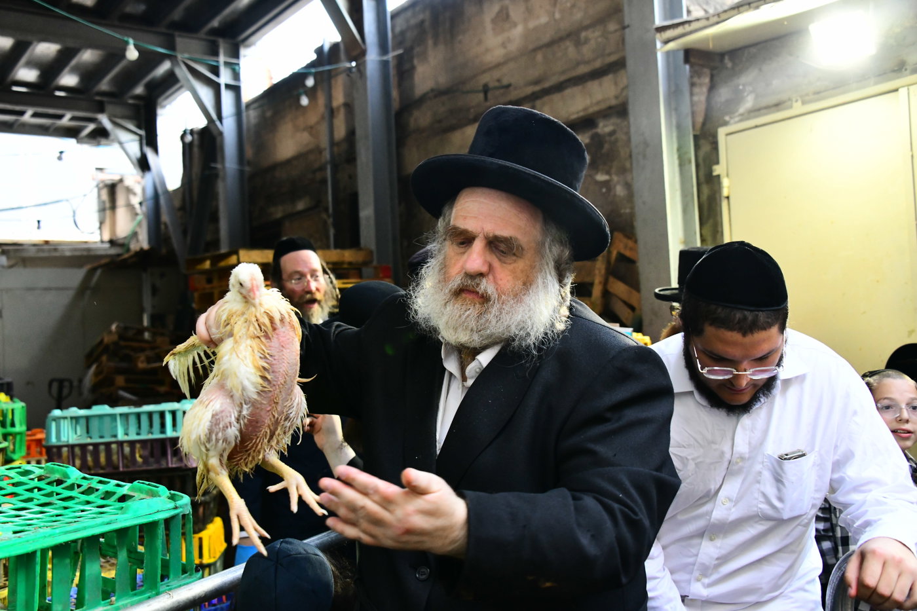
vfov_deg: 35.0
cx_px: 458
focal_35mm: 38
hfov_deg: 50.7
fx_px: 968
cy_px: 306
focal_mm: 38
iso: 3200
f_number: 5.6
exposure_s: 1/125
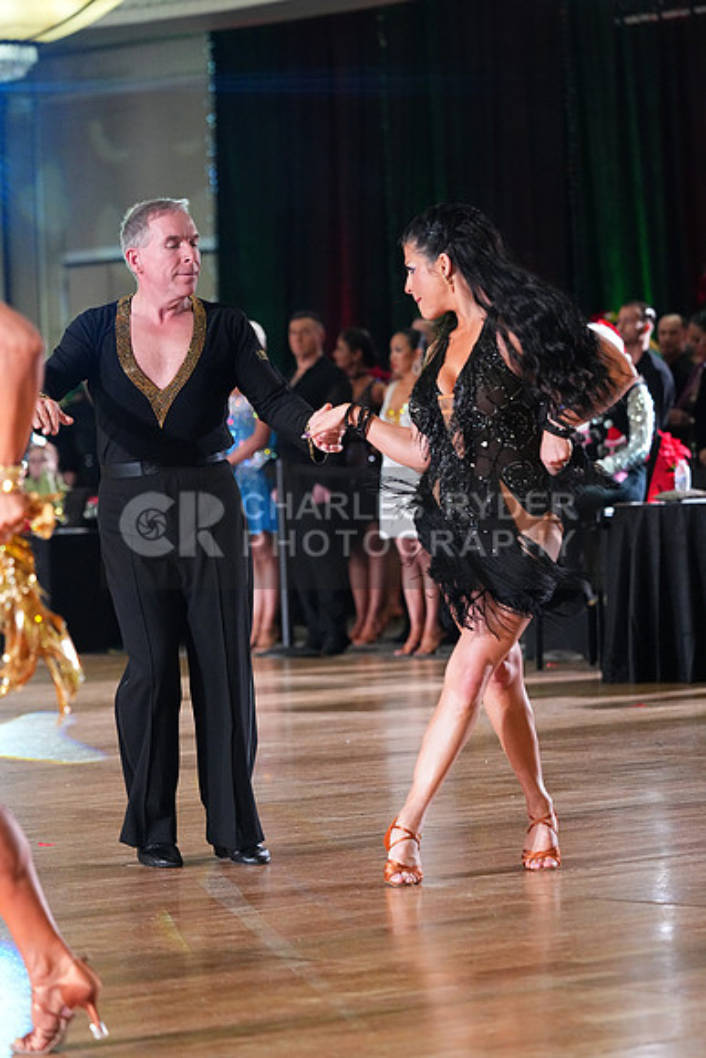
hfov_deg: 9.6
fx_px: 4204
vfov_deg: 14.3
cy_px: 529
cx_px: 353
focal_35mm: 143
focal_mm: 143
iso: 8000
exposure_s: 1/400
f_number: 4.5
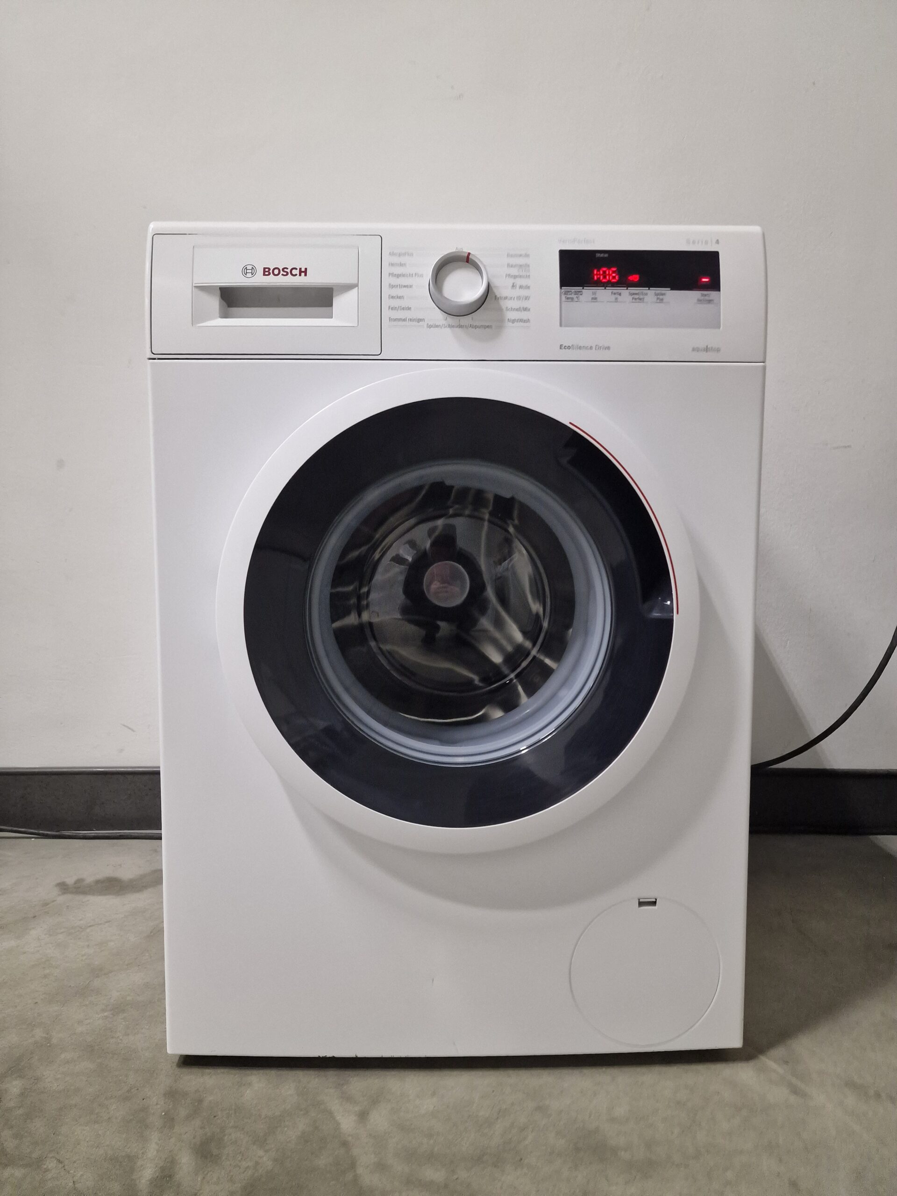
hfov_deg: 58.9
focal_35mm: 23
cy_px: 598
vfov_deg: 73.9
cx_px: 448
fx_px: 795
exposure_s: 1/33
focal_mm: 6.4
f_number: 1.8
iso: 500
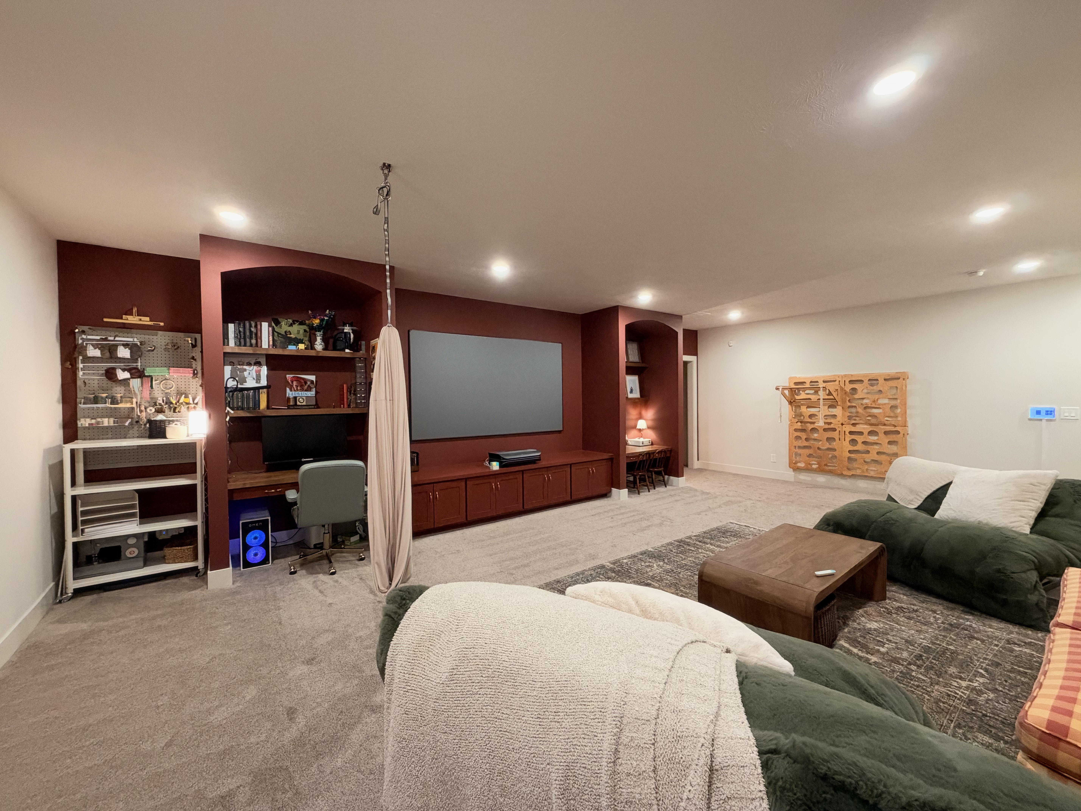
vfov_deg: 85.7
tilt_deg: -0.6
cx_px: 540
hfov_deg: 102.1
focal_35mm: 14
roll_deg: +0.5
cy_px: 406
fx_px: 437
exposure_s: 1/60
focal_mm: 2.22
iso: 500
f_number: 2.2
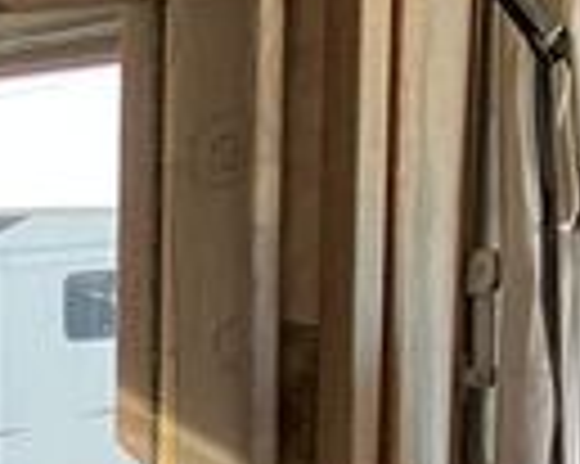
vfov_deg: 6.7
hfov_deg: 7.5
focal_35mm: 217
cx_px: -1335
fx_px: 3722
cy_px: 1180
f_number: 1.8
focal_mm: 3.99
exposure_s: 1/64
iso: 80
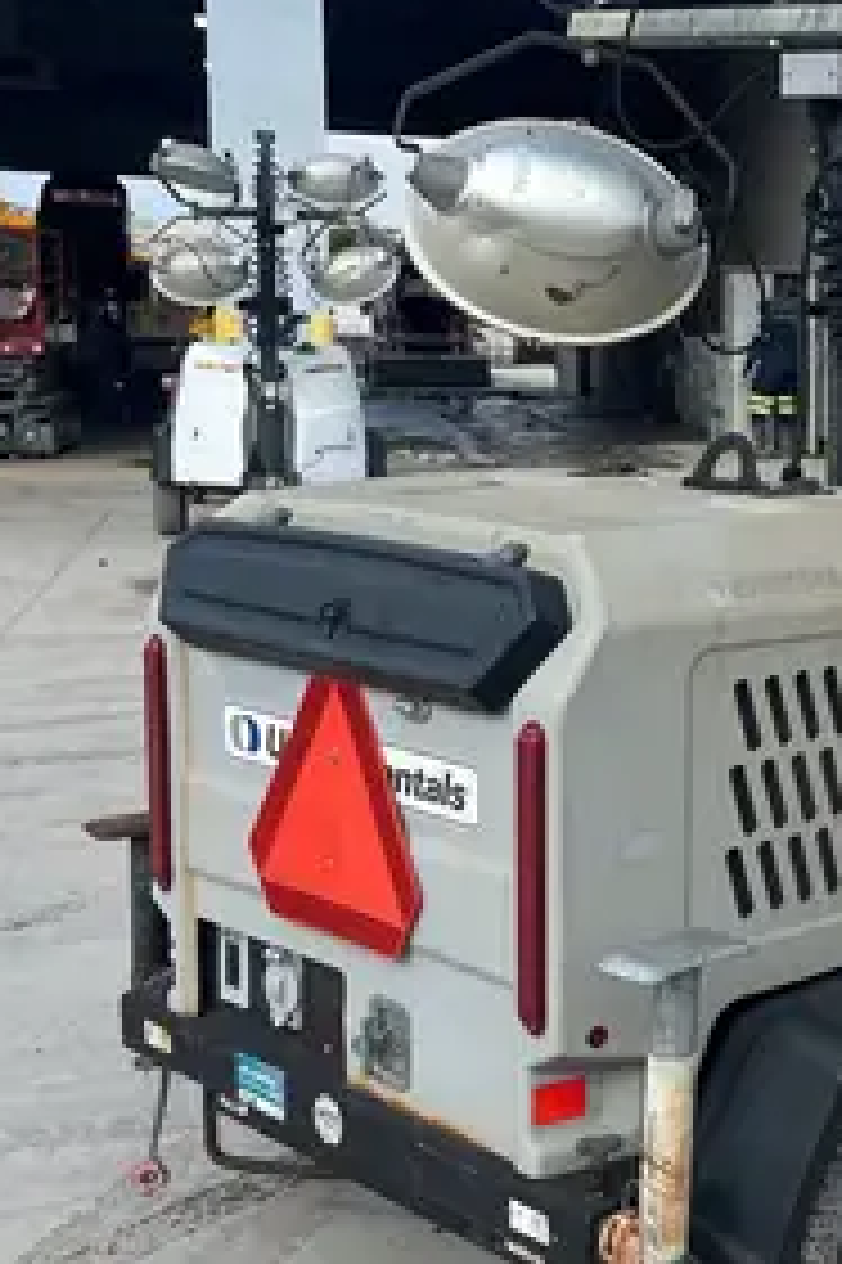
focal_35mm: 53
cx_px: 995
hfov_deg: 23.4
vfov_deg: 37.5
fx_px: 1862
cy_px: 542
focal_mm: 5.1
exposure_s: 1/2755
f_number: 1.6
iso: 50
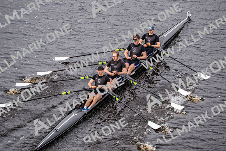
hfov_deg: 9.4
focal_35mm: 220
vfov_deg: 6.2
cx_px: 113
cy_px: 76
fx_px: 1381
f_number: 2.8
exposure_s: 1/2000
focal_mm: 147
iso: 320
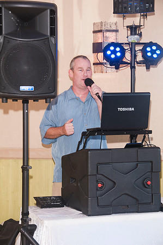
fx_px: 664
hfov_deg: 14.0
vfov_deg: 20.9
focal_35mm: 98
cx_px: 82
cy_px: 122
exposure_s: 1/60
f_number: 5.6
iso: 400
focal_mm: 65
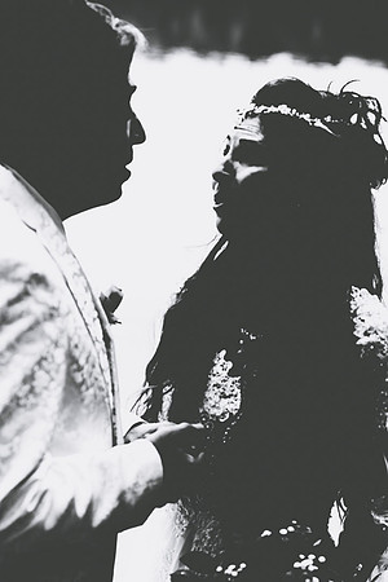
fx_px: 1697
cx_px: 194
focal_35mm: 105
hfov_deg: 13.0
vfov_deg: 19.5
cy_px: 291
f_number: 5
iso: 160
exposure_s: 1/200
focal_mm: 105
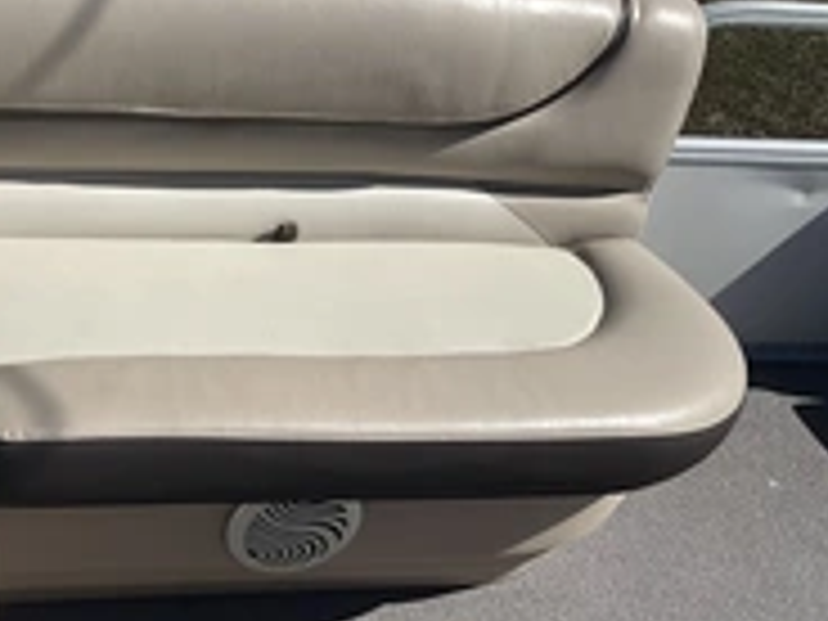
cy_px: 436
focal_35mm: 63
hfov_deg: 28.9
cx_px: 9
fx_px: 1507
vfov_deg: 23.1
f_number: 1.8
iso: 25
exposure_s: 1/4405
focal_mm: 3
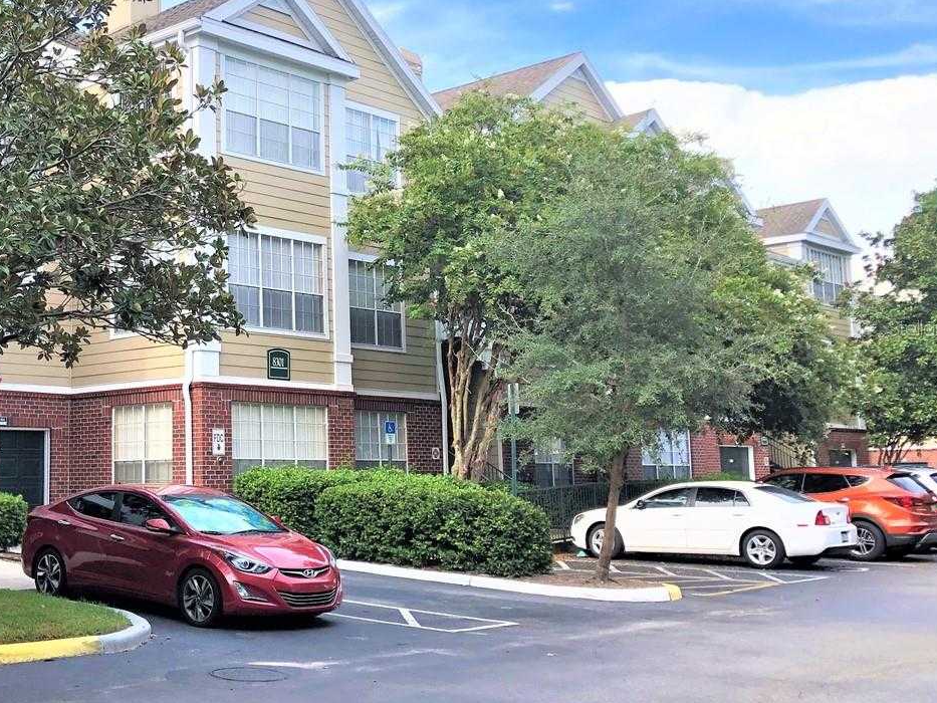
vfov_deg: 30.3
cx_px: 180
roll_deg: +1.4
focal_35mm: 48
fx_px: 1299
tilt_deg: +7.3
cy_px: 327
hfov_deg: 38.1
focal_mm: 3.99
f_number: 1.8
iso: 20
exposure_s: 1/623
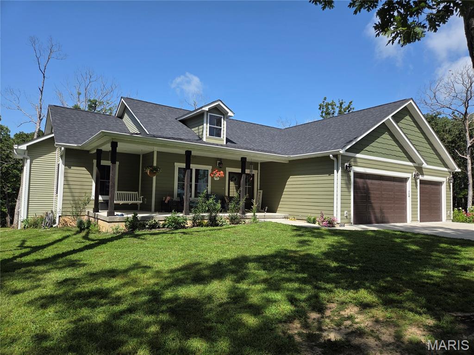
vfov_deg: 58.9
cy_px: 178
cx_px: 237
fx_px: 315
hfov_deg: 73.9
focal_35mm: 23
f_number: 1.8
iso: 80
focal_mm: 5.4
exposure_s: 1/3747
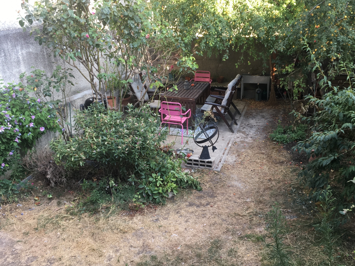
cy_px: 139
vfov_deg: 40.7
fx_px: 359
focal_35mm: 35
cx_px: 183
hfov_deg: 52.6
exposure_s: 1/100
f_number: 2.2
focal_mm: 4.15
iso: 32
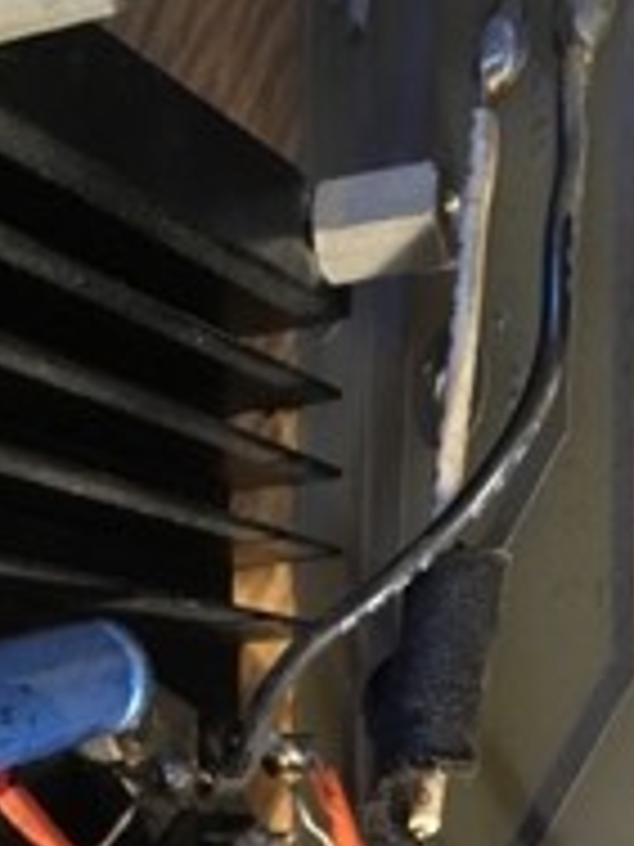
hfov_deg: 19.8
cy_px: 860
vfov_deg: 25.0
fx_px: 1807
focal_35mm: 74
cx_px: 216
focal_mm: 4.15
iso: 250
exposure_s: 1/15
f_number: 2.2
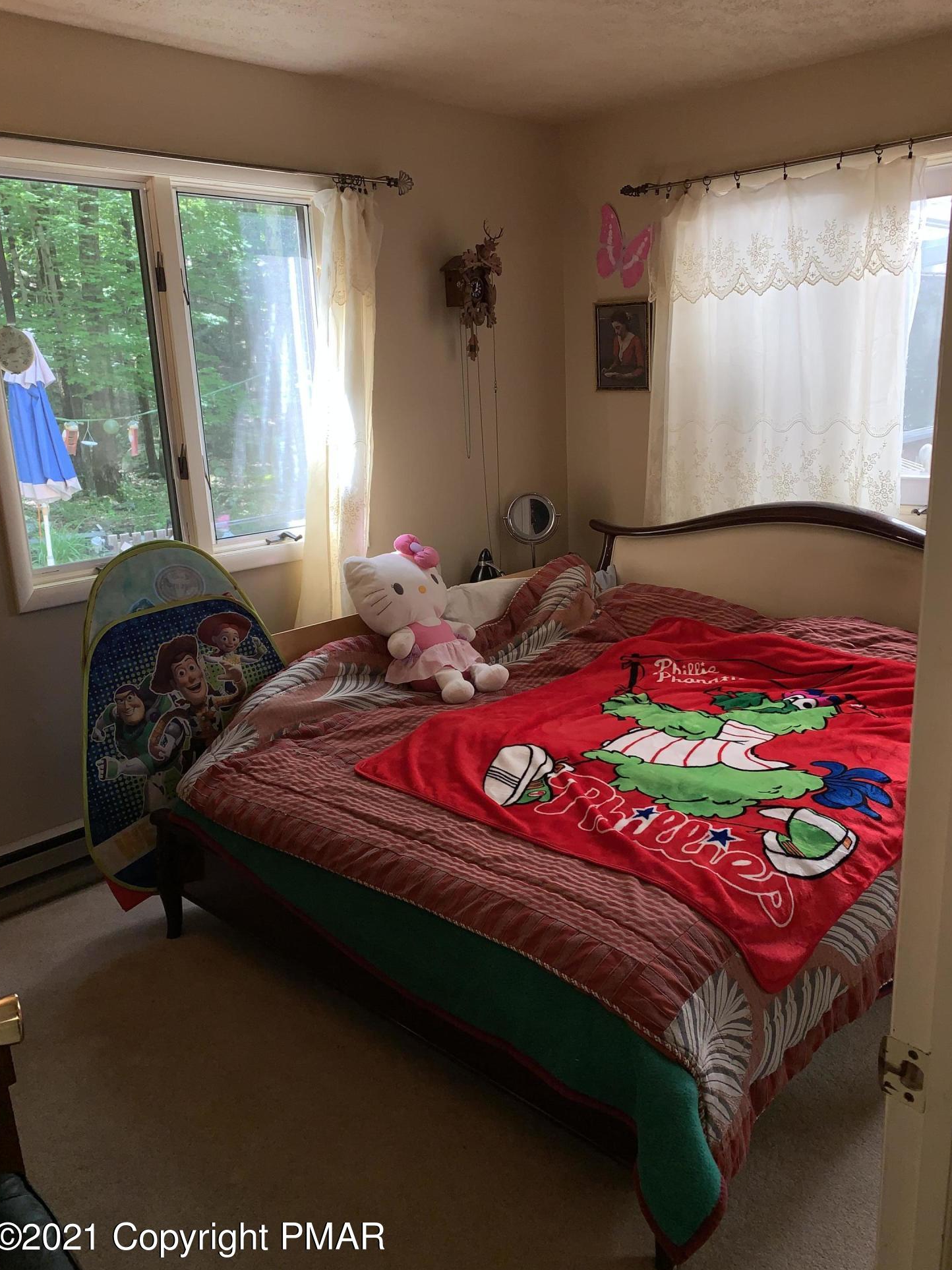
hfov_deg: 51.3
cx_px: 485
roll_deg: +3.0
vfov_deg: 65.3
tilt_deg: -13.8
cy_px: 636
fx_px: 990
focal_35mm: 27
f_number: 1.8
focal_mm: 4.25
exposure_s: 1/64
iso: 25
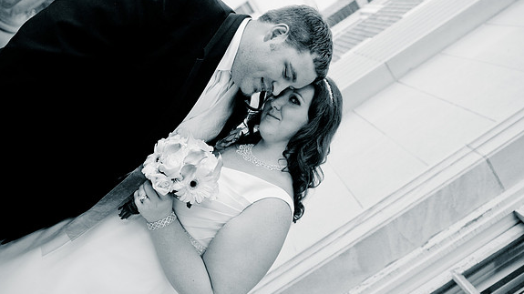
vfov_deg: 31.1
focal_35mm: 38
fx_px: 528
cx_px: 262
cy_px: 122
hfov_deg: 52.8
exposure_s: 1/640
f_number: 2.8
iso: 200
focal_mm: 24
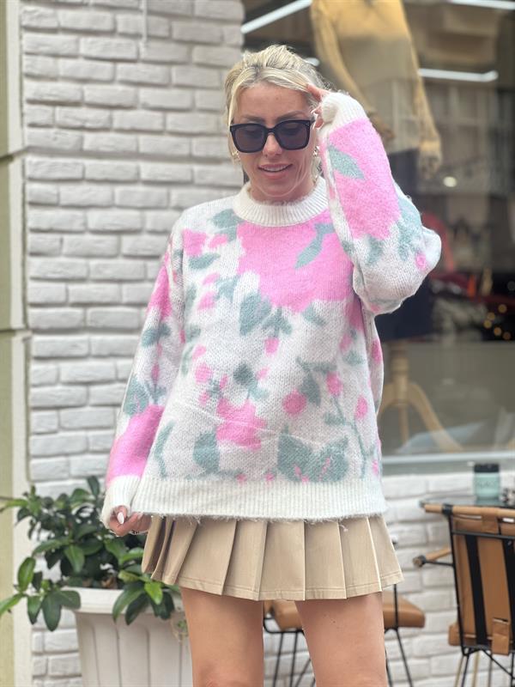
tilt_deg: +3.3
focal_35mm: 77
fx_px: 1527
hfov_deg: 19.1
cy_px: 344
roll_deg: +1.2
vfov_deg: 25.3
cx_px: 258
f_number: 2.8
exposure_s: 1/121
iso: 20
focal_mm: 9
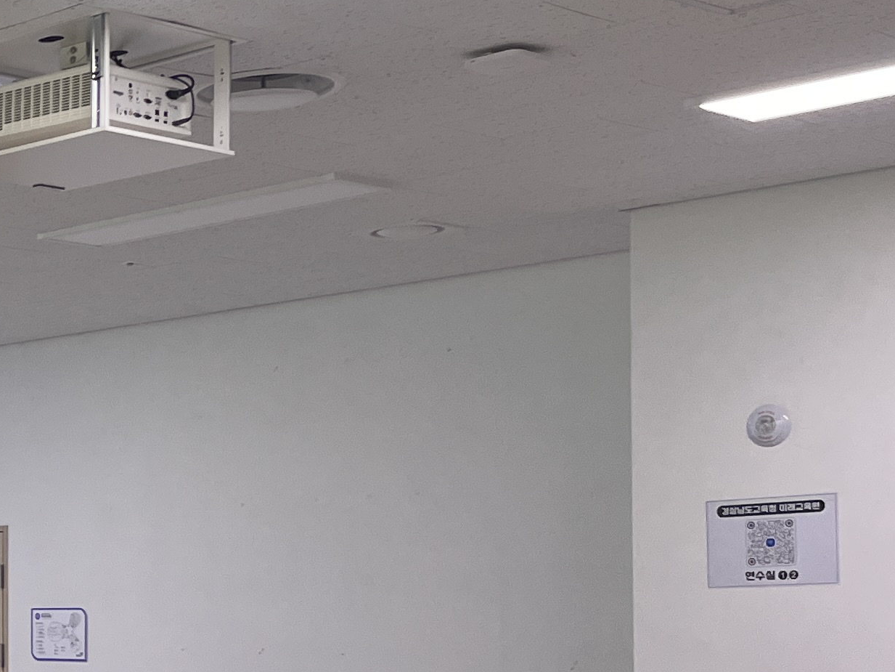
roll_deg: -0.9
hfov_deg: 19.5
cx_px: -510
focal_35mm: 85
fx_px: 2198
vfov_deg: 17.2
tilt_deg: +3.1
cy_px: 545
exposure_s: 1/120
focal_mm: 5.1
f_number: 1.6
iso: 80
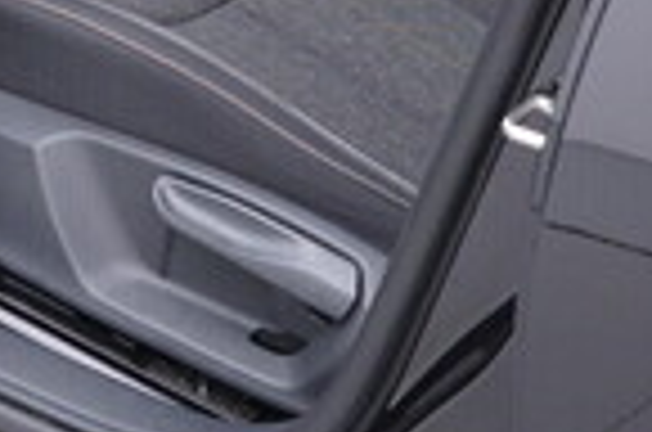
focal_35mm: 137
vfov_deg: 9.6
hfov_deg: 14.3
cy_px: -259
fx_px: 2476
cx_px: -247
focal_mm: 24
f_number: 2.8
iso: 160
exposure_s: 1/40
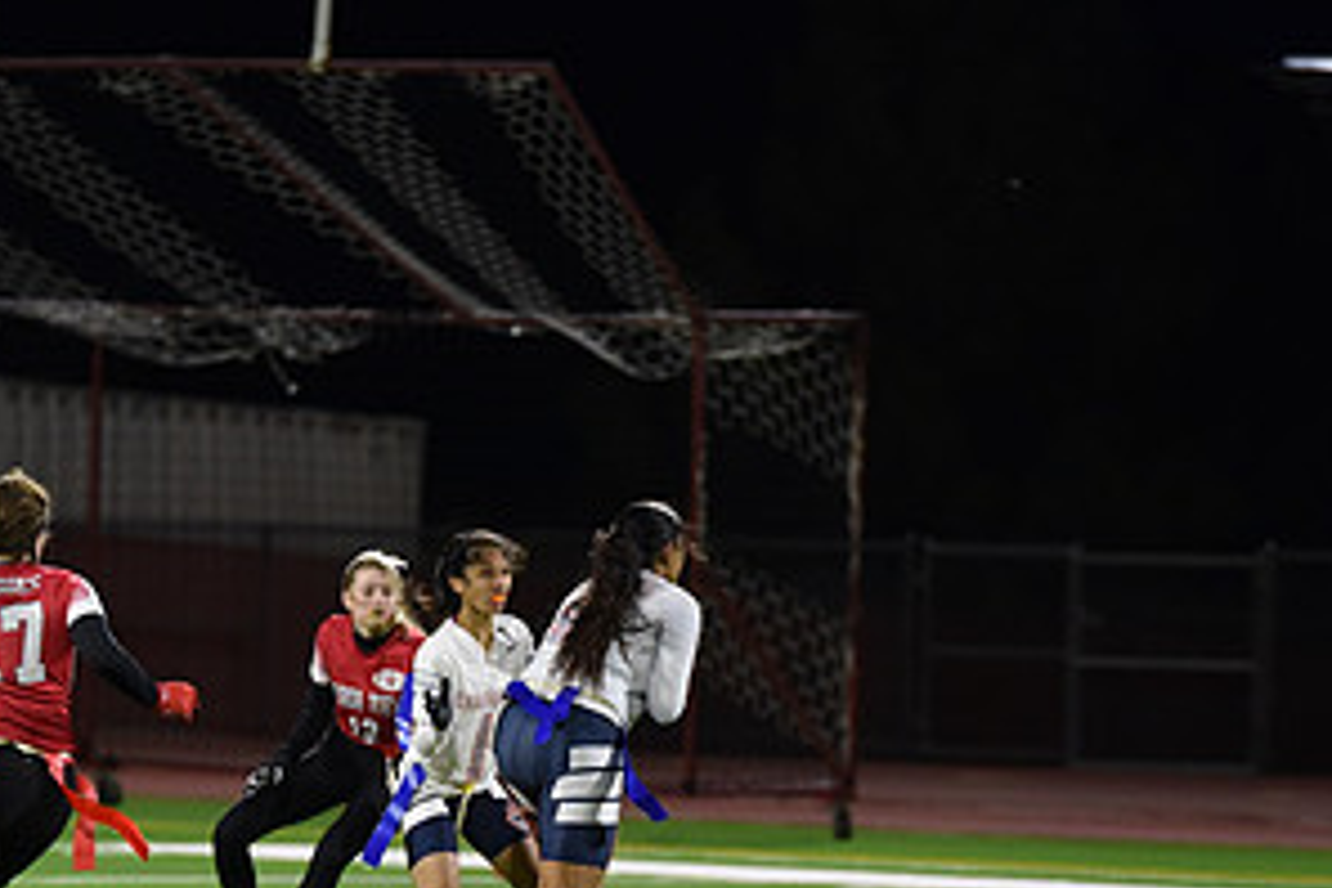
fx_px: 14429
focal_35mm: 390
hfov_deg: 5.3
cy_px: 648
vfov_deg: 3.5
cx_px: 520
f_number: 2.8
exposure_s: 1/640
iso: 4000
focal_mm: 200
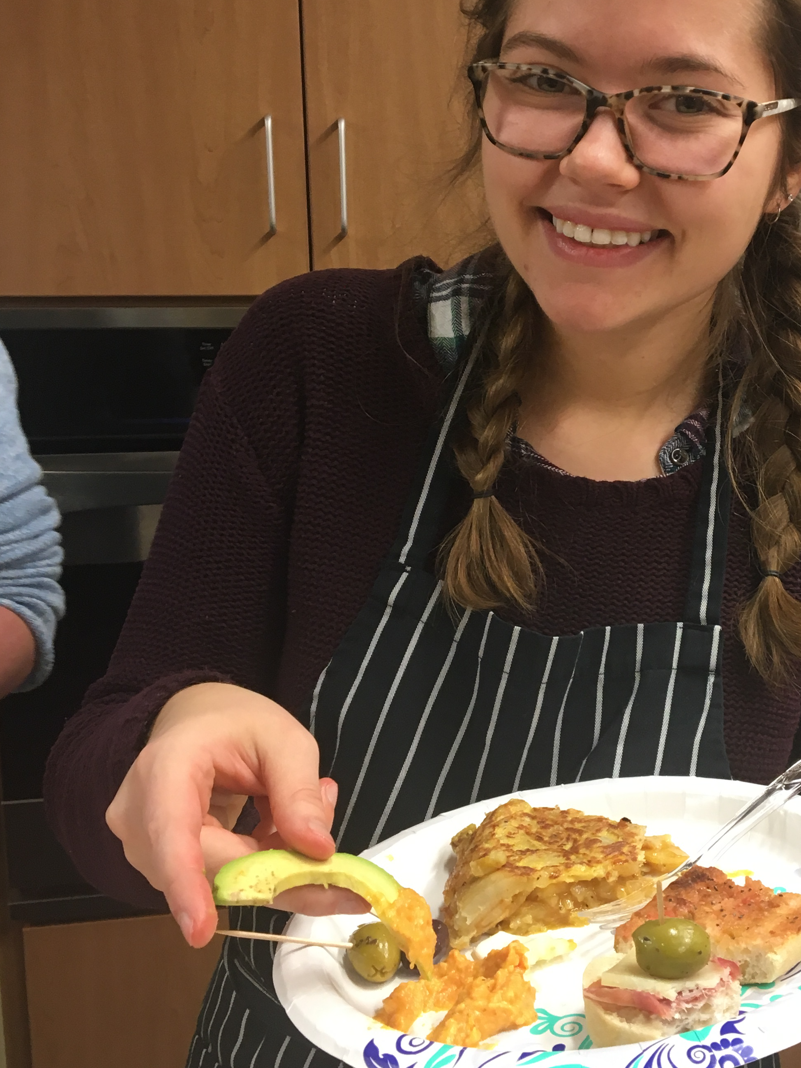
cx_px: 602
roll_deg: -0.6
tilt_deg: -11.8
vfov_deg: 42.0
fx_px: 1388
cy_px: 481
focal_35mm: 45
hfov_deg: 31.6
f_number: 2.2
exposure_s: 1/30
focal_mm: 4.15
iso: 64
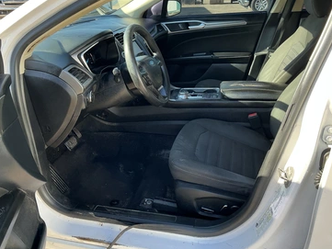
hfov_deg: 58.3
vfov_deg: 45.4
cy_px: 116
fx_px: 297
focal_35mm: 31
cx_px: 160
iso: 25
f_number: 1.8
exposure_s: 1/142
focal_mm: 3
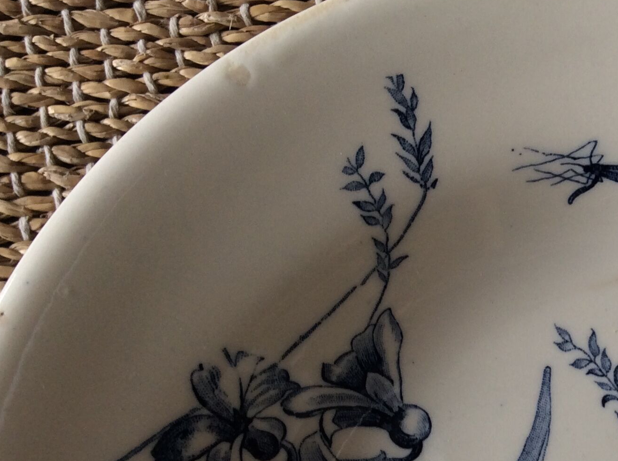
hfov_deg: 29.7
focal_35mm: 63
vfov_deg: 23.0
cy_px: 342
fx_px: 1123
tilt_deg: -83.0
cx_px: 537
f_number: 2.4
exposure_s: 1/25
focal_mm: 3.3
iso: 40
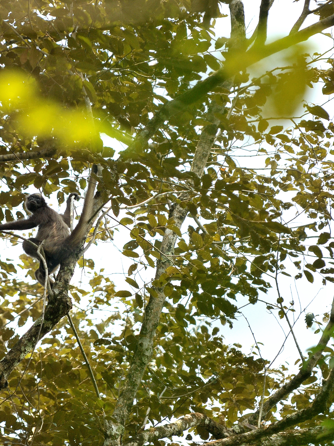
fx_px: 5596
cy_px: 223
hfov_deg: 3.4
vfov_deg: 4.6
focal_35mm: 435
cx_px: 67
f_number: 3.2
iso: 640
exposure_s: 1/2000
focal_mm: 200
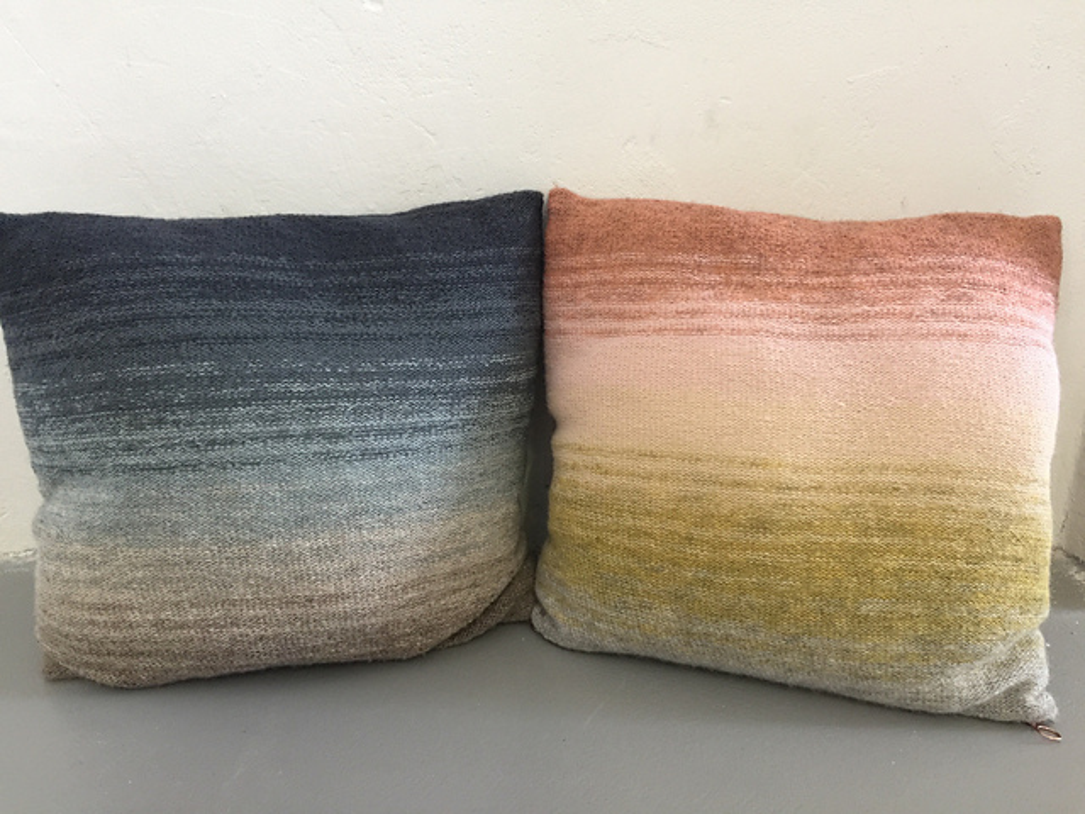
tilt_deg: -21.2
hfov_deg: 61.7
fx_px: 909
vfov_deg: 48.2
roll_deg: +0.1
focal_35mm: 29
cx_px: 542
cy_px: 407
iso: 125
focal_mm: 4.15
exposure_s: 1/8
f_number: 2.2
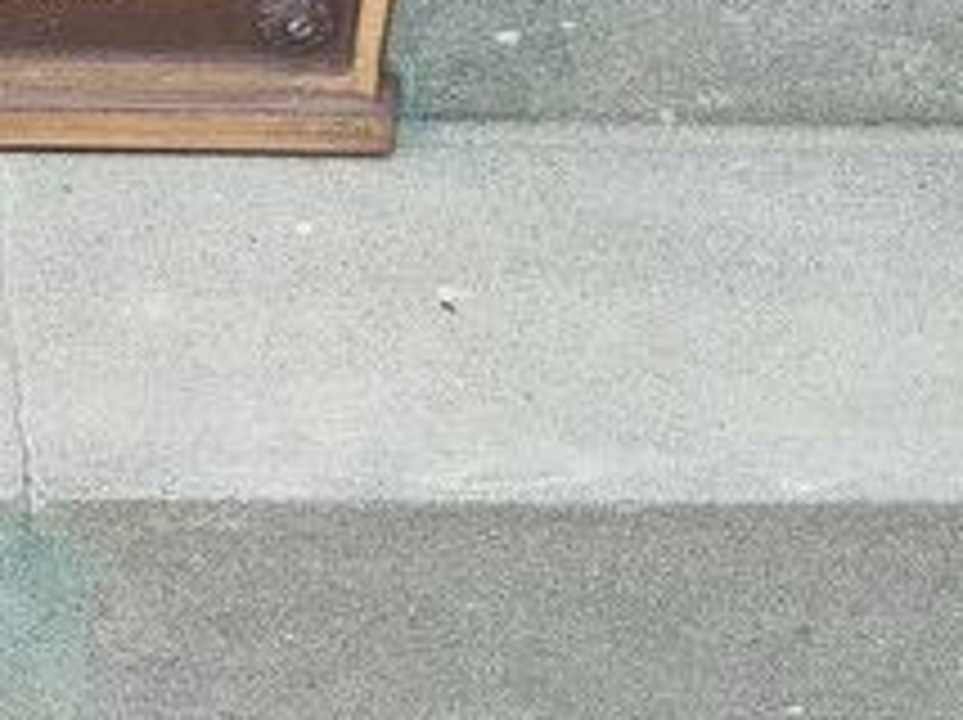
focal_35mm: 86
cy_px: -441
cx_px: -144
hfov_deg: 21.4
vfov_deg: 15.5
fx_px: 2390
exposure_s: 1/208
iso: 100
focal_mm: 5.56
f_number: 1.8
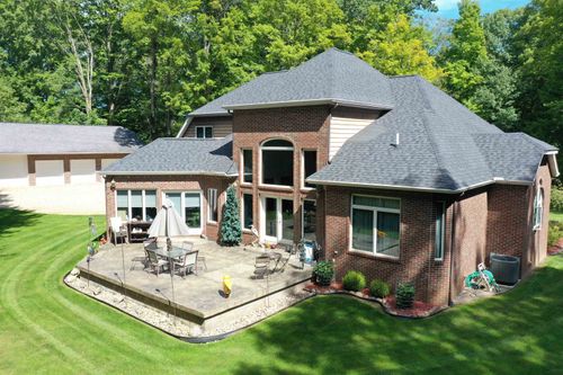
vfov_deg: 46.4
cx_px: 282
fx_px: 438
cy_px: 188
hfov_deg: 65.5
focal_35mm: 28
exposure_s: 1/200
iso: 100
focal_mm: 10.26
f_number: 5
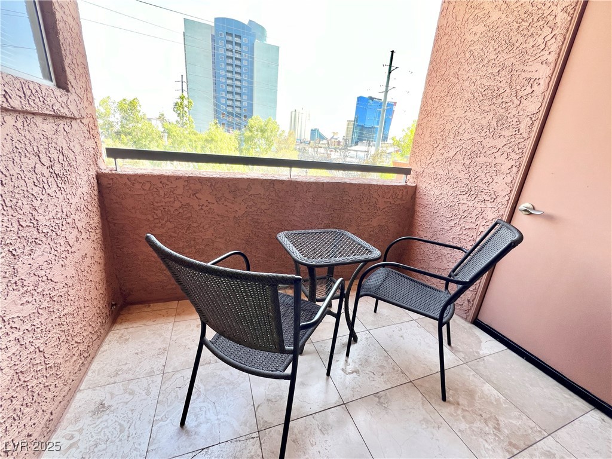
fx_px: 230
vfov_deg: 89.9
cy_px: 230
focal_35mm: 13
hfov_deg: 106.2
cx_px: 306
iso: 64
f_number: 1.8
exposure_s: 1/99
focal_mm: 1.57
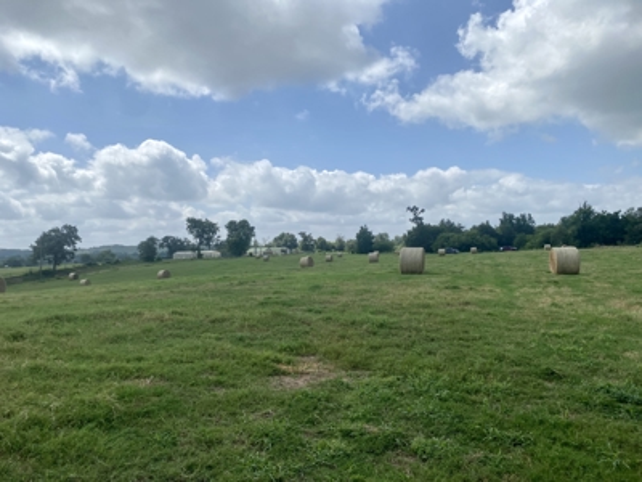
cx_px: 321
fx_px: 482
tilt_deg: -0.9
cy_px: 241
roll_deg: +1.7
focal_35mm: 26
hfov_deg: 67.3
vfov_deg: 53.1
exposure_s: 1/4444
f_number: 1.8
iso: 32
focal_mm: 4.25
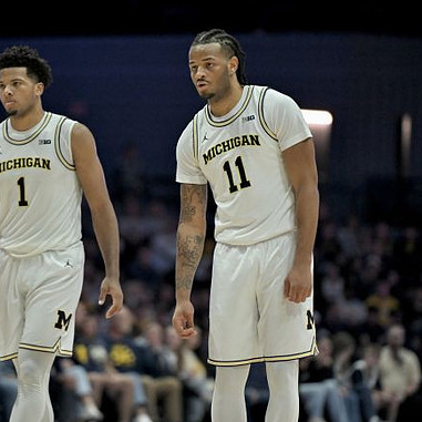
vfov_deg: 6.8
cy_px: 210
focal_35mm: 259
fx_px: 3572
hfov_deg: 6.8
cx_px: 163
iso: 4000
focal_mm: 200
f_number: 2.8
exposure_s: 1/1000
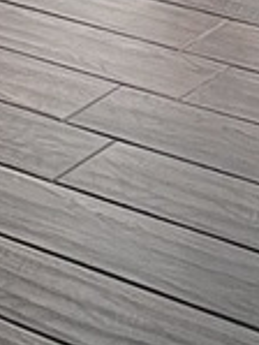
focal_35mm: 188
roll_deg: +1.7
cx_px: 111
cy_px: -447
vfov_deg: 9.5
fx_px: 1873
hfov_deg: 7.9
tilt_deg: -9.3
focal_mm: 5.1
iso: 80
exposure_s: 1/60
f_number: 1.6
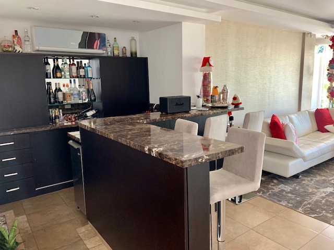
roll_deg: +1.4
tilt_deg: -10.2
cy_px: 125
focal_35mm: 26
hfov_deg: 67.3
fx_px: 251
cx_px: 167
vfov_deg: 53.1
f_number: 1.8
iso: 200
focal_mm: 4.25
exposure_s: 1/60
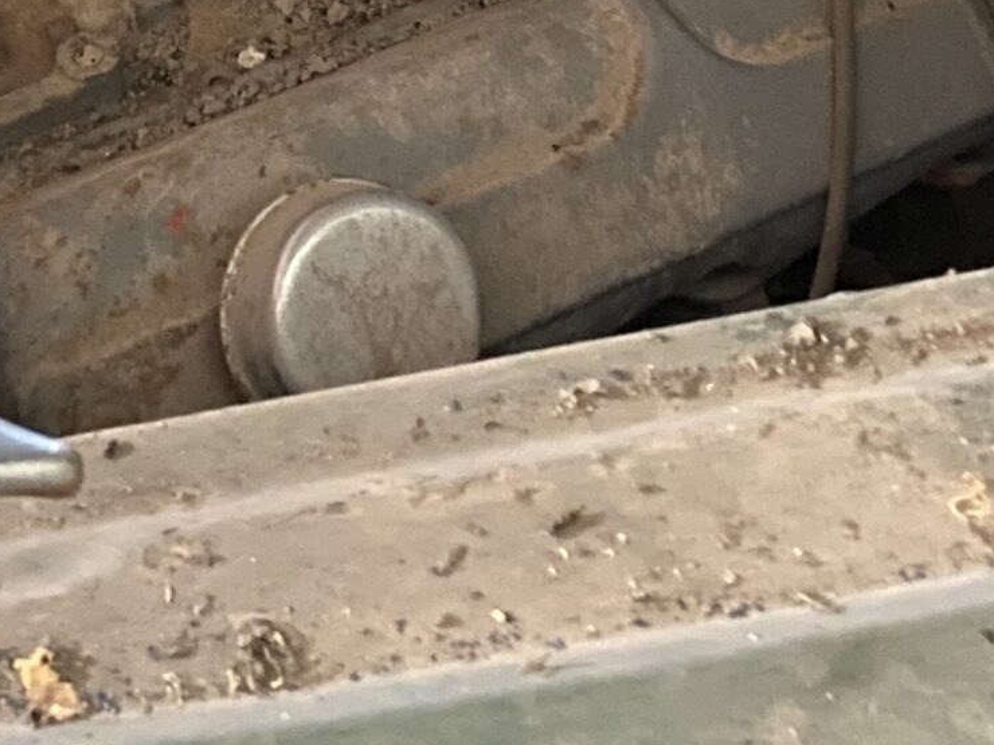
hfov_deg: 21.8
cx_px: 437
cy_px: -530
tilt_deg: -34.8
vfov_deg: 14.7
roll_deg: +1.1
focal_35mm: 90
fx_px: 2584
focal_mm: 4.25
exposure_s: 1/8
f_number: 1.8
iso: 500
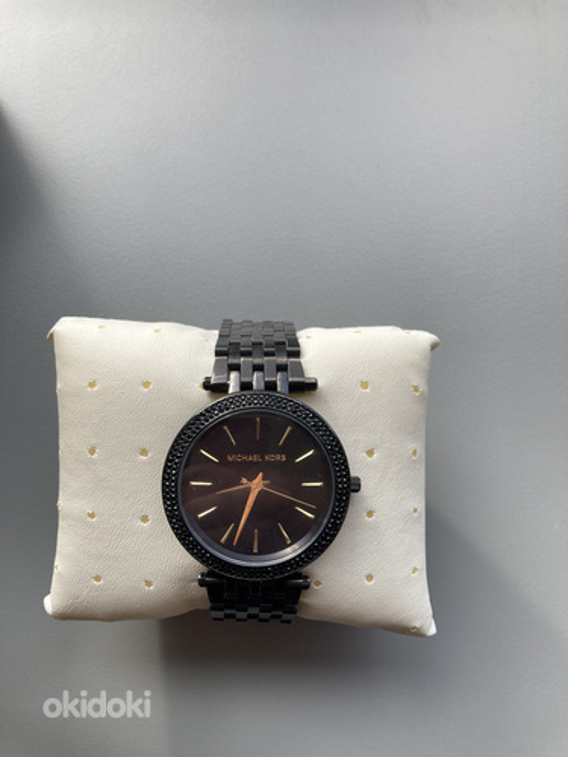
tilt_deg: -76.5
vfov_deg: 63.4
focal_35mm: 28
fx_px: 613
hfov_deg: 49.7
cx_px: 284
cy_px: 378
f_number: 1.8
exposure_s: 1/121
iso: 32
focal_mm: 3.99
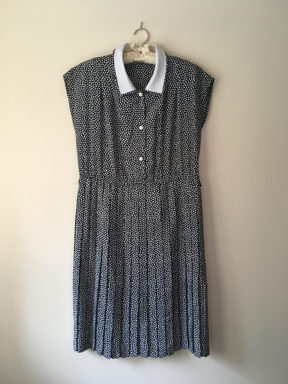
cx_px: 144
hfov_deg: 48.2
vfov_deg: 61.7
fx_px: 322
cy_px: 192
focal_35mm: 29
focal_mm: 4.15
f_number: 2.2
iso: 80
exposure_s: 1/30
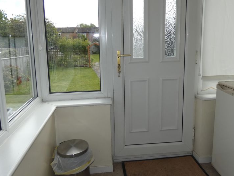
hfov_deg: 61.6
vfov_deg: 48.1
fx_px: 196
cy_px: 75
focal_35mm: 29
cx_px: 126
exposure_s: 1/500
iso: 80
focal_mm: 3.6
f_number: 2.8
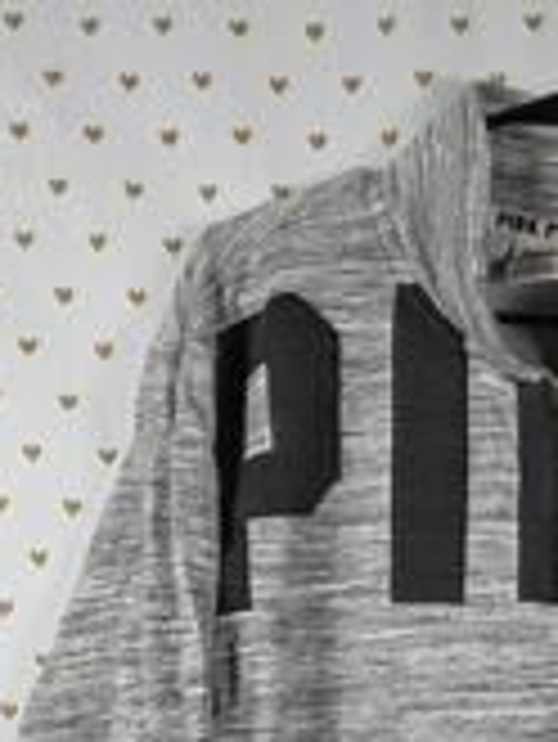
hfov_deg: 25.8
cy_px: 782
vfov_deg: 32.5
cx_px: 590
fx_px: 1138
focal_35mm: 53
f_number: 1.7
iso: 160
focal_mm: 6.3
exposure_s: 1/180
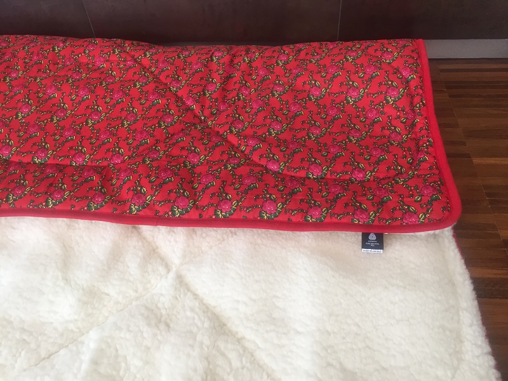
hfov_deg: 61.7
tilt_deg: -47.5
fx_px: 426
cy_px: 190
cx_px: 254
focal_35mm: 29
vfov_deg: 48.2
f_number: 2.2
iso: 64
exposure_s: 1/33
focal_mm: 4.15
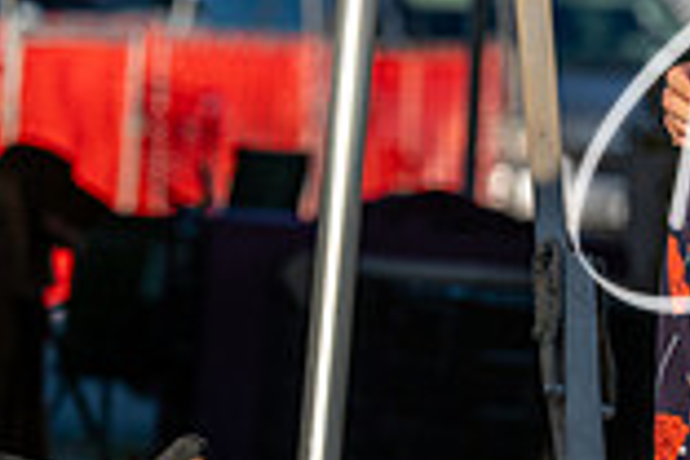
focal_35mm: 557
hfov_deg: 3.7
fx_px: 10675
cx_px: 1212
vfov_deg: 2.5
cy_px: 391
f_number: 4.5
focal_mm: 150
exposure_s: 1/1250
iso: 125
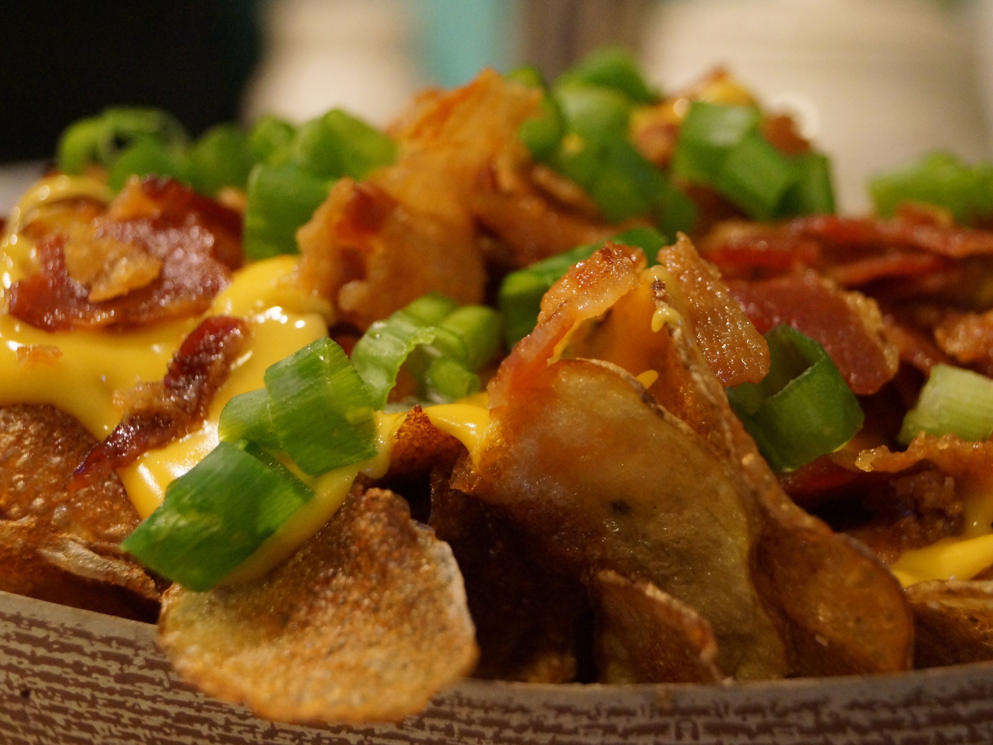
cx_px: 539
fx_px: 2110
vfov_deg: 20.0
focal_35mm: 74
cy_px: 371
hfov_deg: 26.5
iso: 3200
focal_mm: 45
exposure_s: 1/80
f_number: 5.6
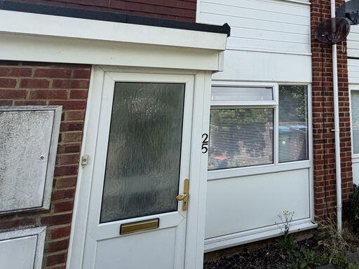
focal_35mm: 28
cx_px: 292
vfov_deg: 46.4
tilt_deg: +12.0
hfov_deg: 58.2
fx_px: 290
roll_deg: -0.1
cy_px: 44
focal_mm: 2.22
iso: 40
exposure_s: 1/644
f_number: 2.2
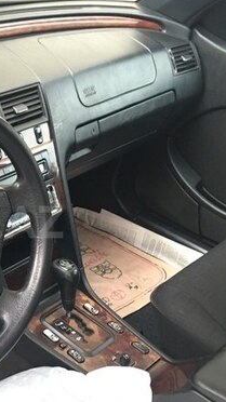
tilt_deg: -32.8
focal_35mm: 56
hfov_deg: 20.1
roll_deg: -3.8
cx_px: -48
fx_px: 597
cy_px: 222
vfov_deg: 37.2
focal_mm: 4.15
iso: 160
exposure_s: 1/33
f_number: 2.2
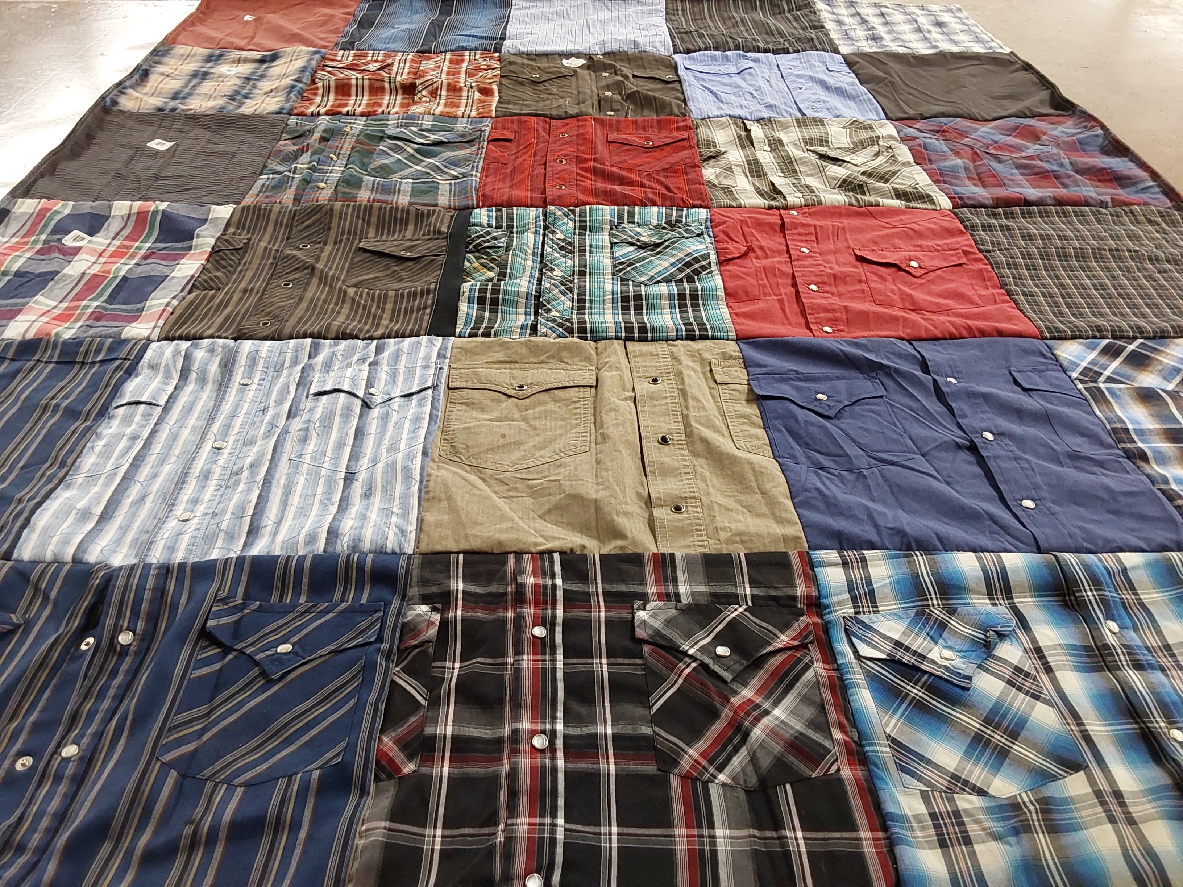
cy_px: 444
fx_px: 957
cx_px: 592
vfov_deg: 49.7
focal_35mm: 28
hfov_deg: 63.4
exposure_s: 1/60
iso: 200
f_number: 1.9
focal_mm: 2.91
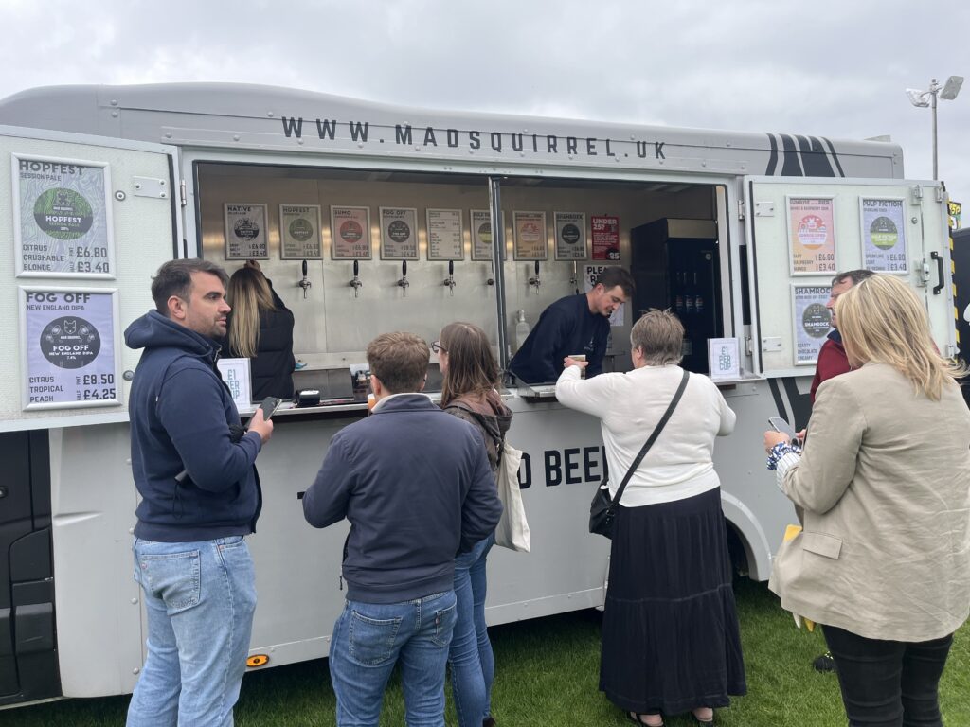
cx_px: 485
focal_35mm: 26
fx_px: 729
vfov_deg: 53.1
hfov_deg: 67.3
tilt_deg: -1.3
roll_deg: +0.7
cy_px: 364
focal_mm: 5.1
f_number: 1.6
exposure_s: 1/615
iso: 50
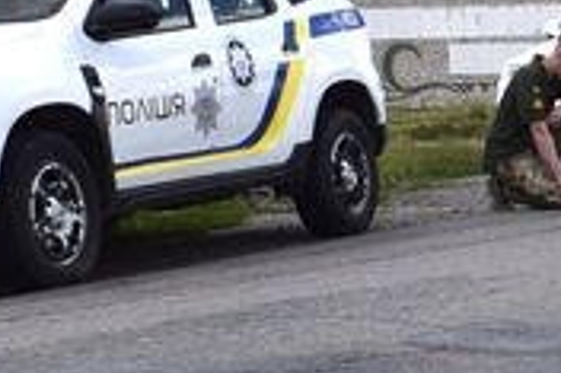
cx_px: 695
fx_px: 2195
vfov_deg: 9.7
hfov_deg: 14.1
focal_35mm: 141
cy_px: 261
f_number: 11
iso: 100
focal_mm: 22
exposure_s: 1/200
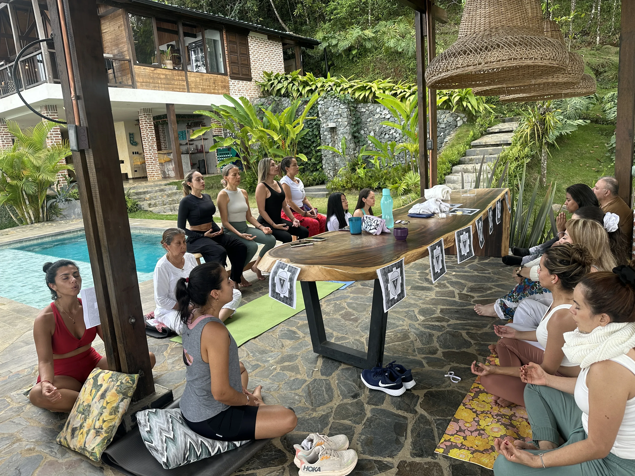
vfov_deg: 56.8
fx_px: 440
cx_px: 318
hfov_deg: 71.6
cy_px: 238
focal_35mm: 24
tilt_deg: -10.5
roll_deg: +4.9
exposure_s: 1/317
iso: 80
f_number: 1.78
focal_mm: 6.86
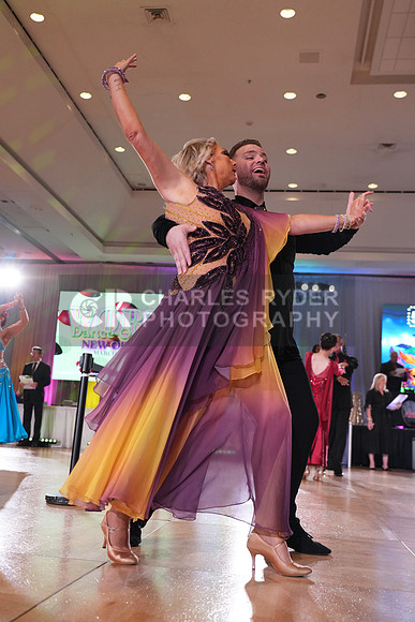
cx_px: 208
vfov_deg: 53.1
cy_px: 311
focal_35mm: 36
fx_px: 622
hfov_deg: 36.9
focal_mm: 36
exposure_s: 1/500
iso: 2500
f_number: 4
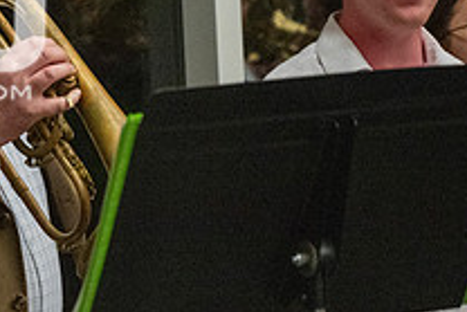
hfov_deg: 10.3
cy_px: 12
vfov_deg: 7.0
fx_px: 2531
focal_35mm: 195
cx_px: -123
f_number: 4
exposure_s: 1/500
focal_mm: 70
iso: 10000
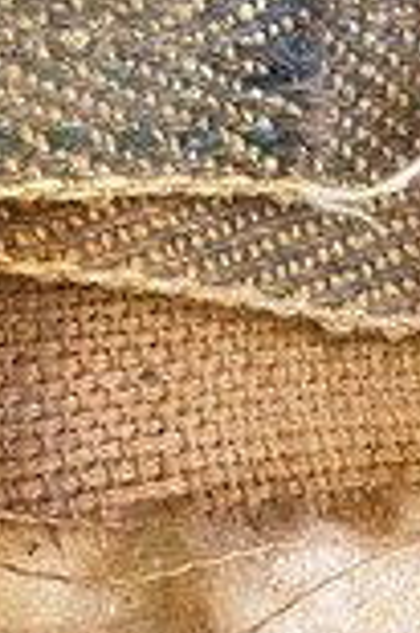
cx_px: 110
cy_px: 143
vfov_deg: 28.4
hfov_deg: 19.3
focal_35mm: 70
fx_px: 1228
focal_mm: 4.25
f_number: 1.8
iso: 500
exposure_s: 1/33
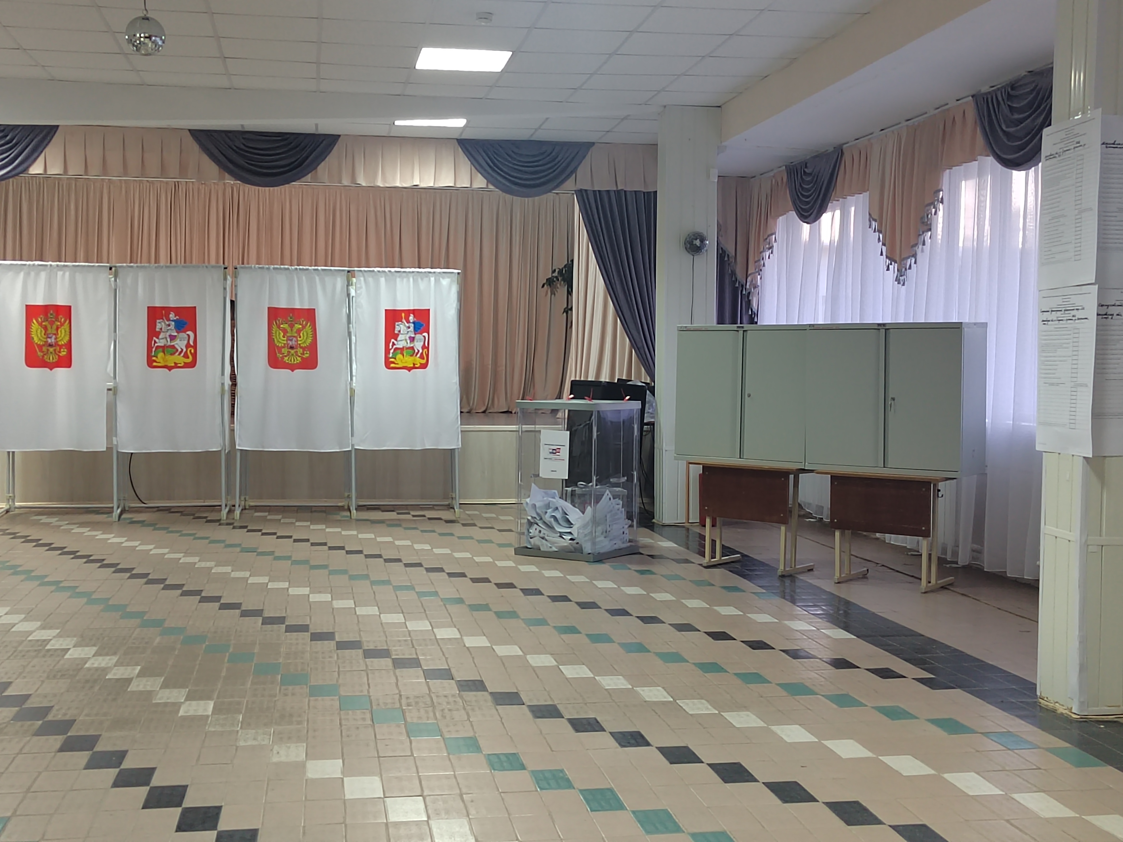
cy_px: 421
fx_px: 1427
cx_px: 562
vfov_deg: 32.9
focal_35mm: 44
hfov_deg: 42.9
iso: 1938
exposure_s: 1/50
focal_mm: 5.52
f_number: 1.9
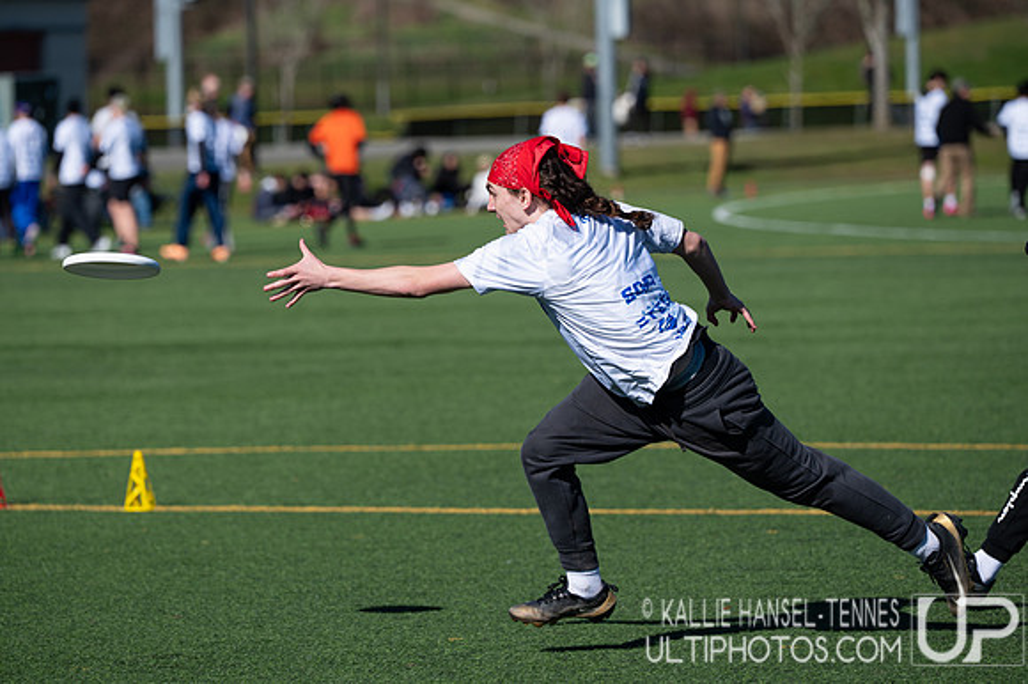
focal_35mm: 200
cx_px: 514
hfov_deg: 10.3
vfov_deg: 6.9
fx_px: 5708
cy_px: 342
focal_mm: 200
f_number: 4.5
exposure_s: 1/2000
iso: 125
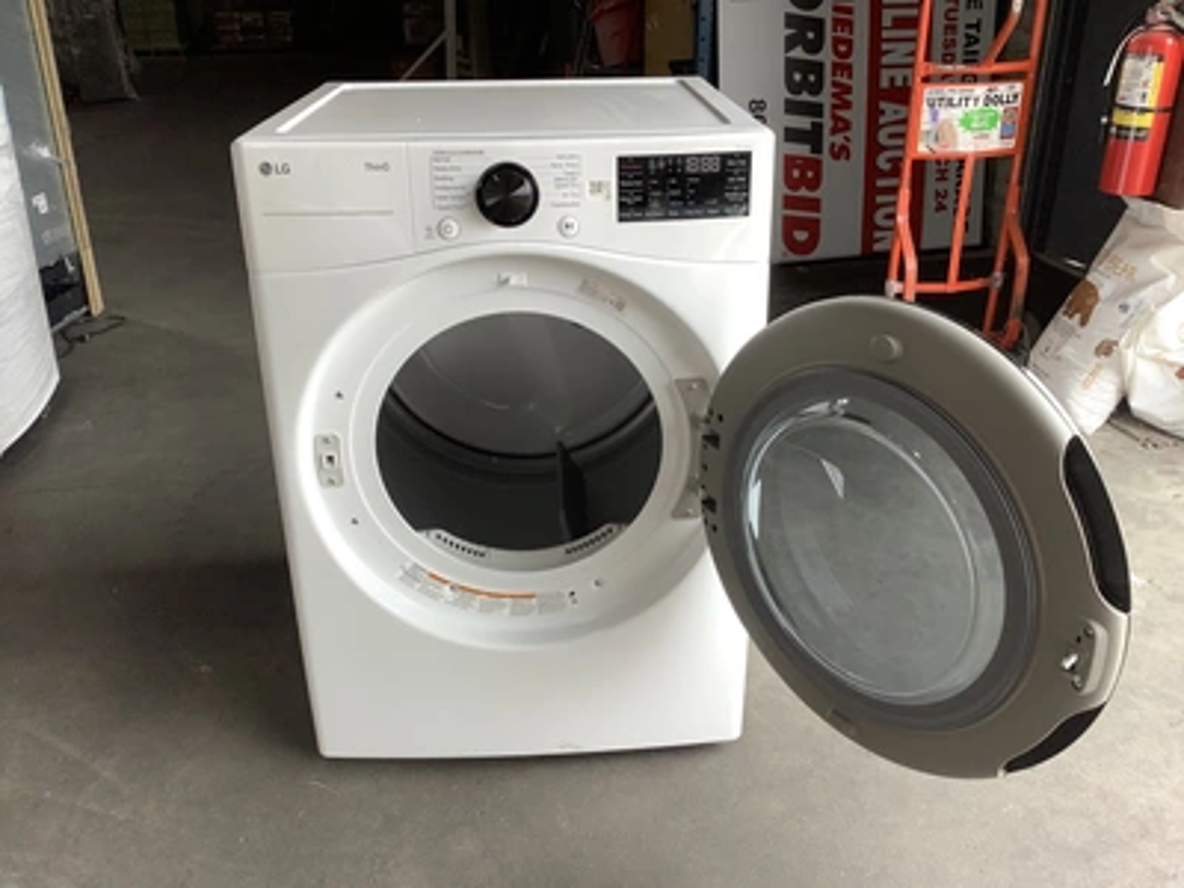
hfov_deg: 58.4
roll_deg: -0.1
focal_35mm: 31
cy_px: 444
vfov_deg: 45.4
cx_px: 592
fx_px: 1060
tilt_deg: -23.6
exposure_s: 1/120
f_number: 2.4
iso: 32
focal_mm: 3.3
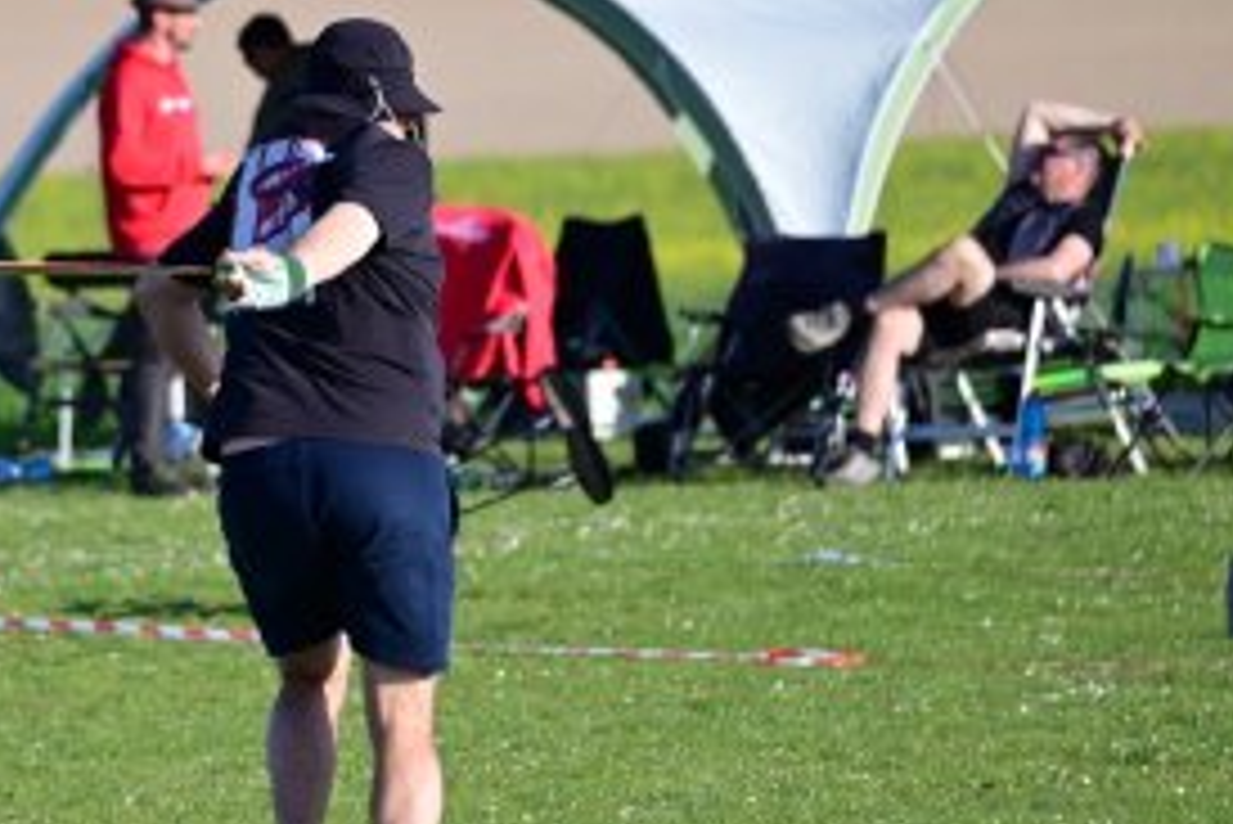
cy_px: 450
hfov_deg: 4.2
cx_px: 304
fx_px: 16756
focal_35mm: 489
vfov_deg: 2.8
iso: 1000
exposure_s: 1/3200
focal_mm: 270
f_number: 6
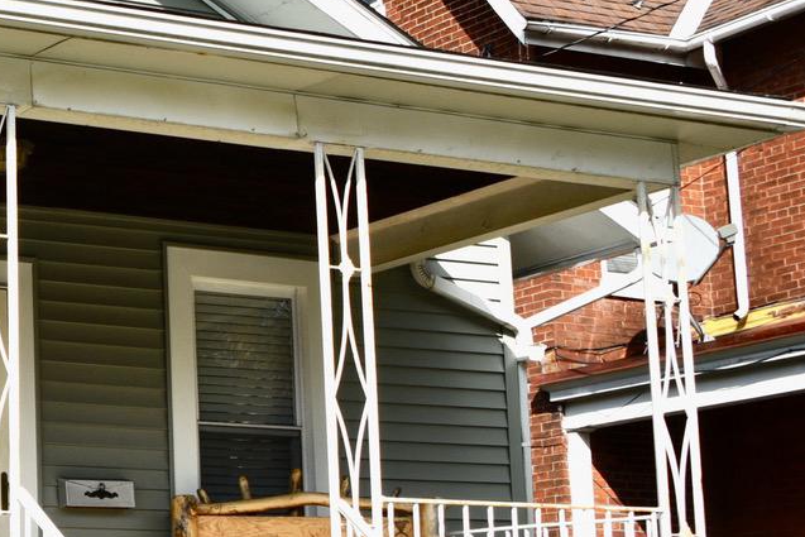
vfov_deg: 15.2
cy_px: 362
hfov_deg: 20.4
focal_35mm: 90
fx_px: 2013
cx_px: -278
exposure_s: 1/500
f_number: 10
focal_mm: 28
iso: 200
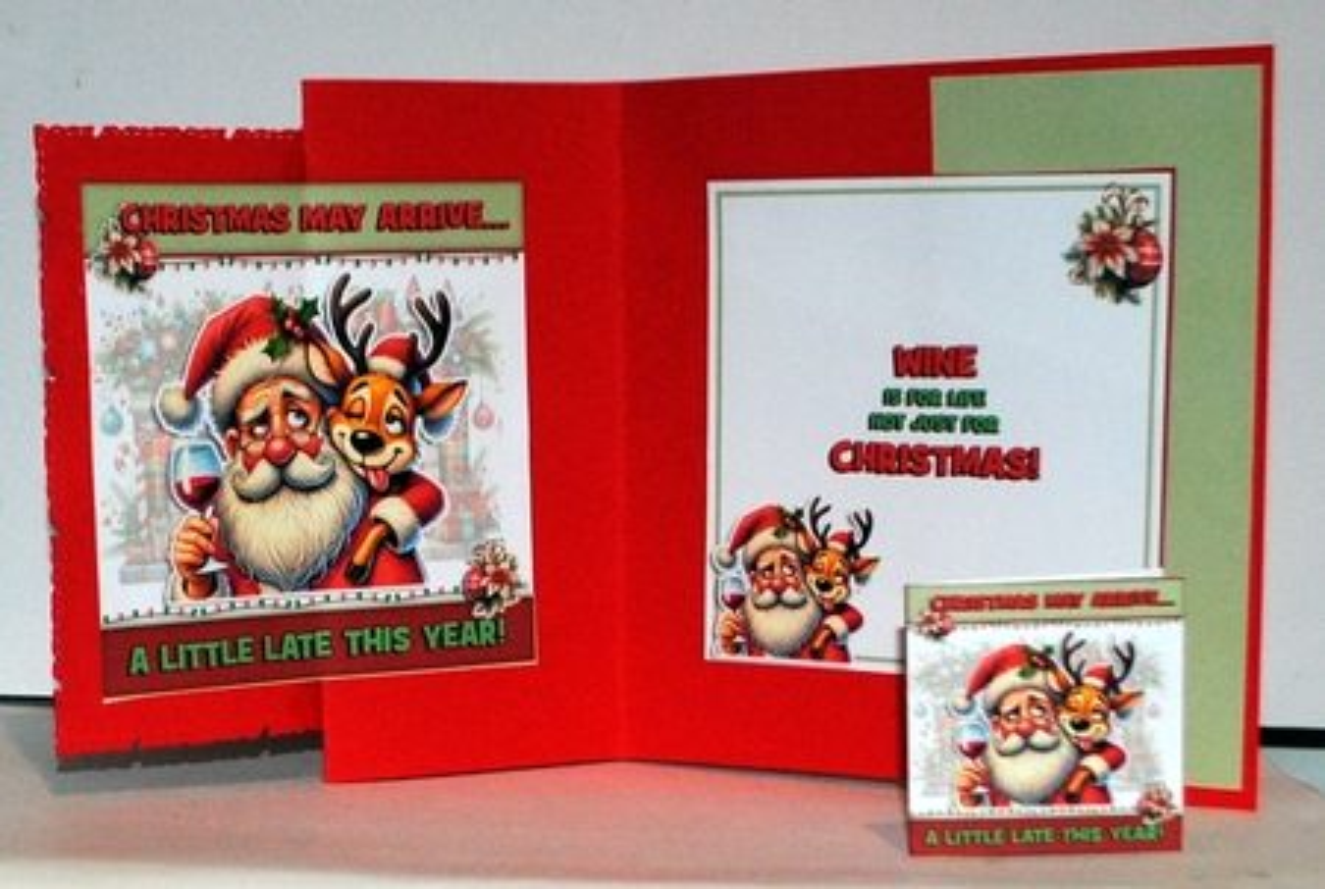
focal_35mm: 30
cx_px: 662
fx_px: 1106
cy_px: 444
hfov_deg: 61.8
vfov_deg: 43.8
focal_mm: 20
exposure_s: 1/60
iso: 200
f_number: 3.8
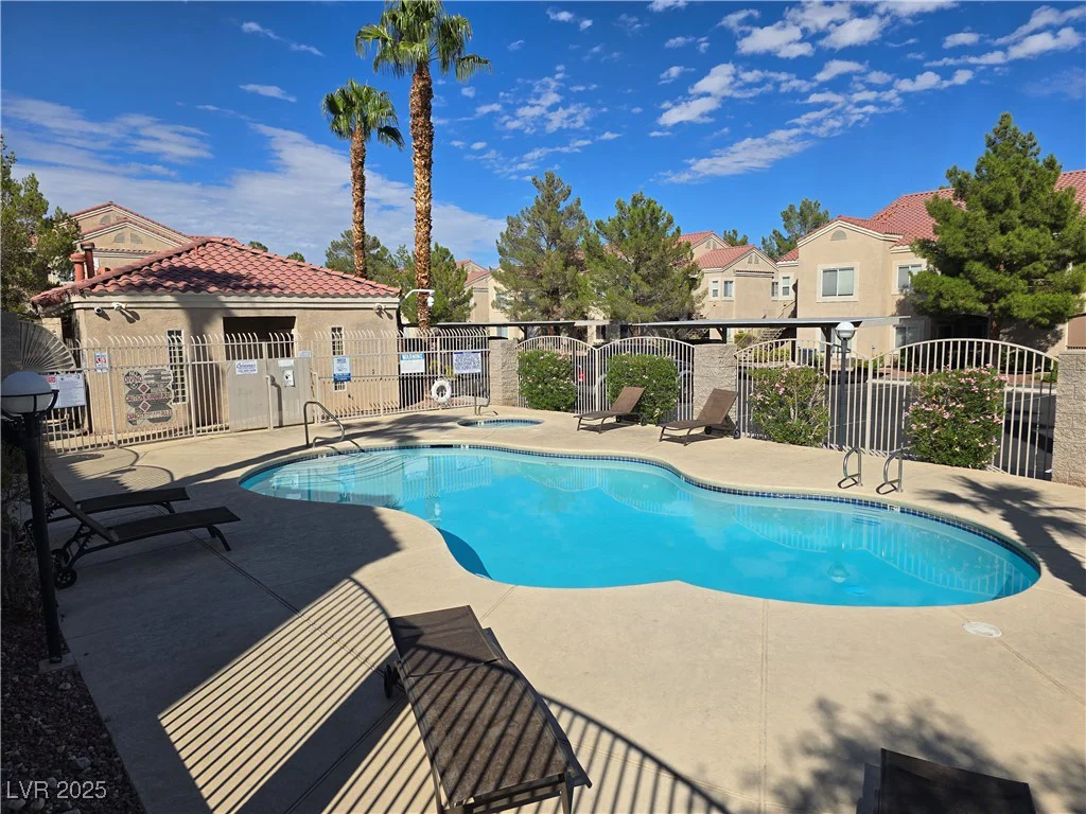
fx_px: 722
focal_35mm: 23
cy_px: 407
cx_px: 543
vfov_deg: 58.9
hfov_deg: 73.9
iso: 12
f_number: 1.7
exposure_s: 1/1339
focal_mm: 6.3
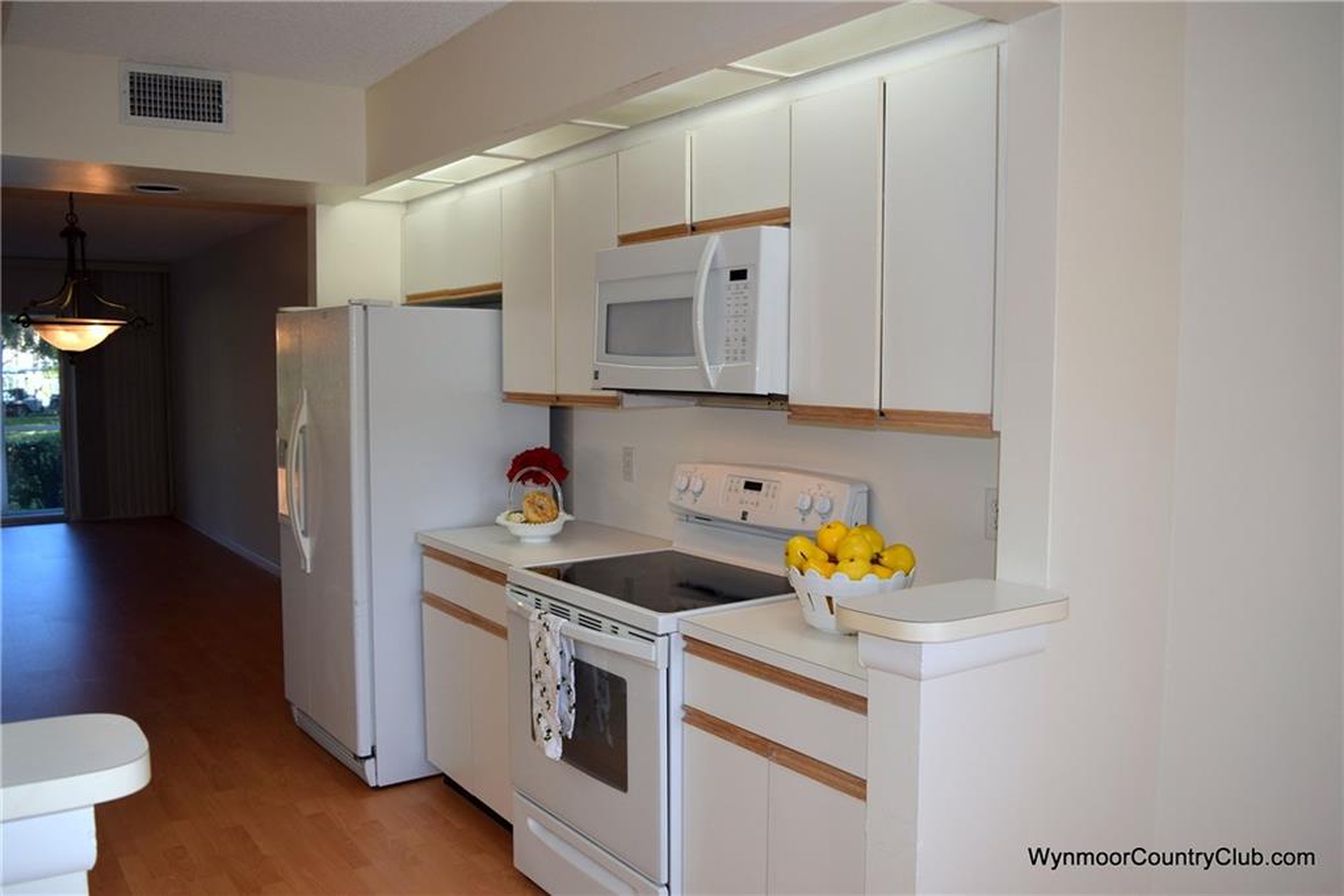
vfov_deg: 43.6
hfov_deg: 61.9
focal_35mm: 30
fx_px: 1120
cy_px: 448
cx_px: 672
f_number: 4.5
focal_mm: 20
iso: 400
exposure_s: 1/200
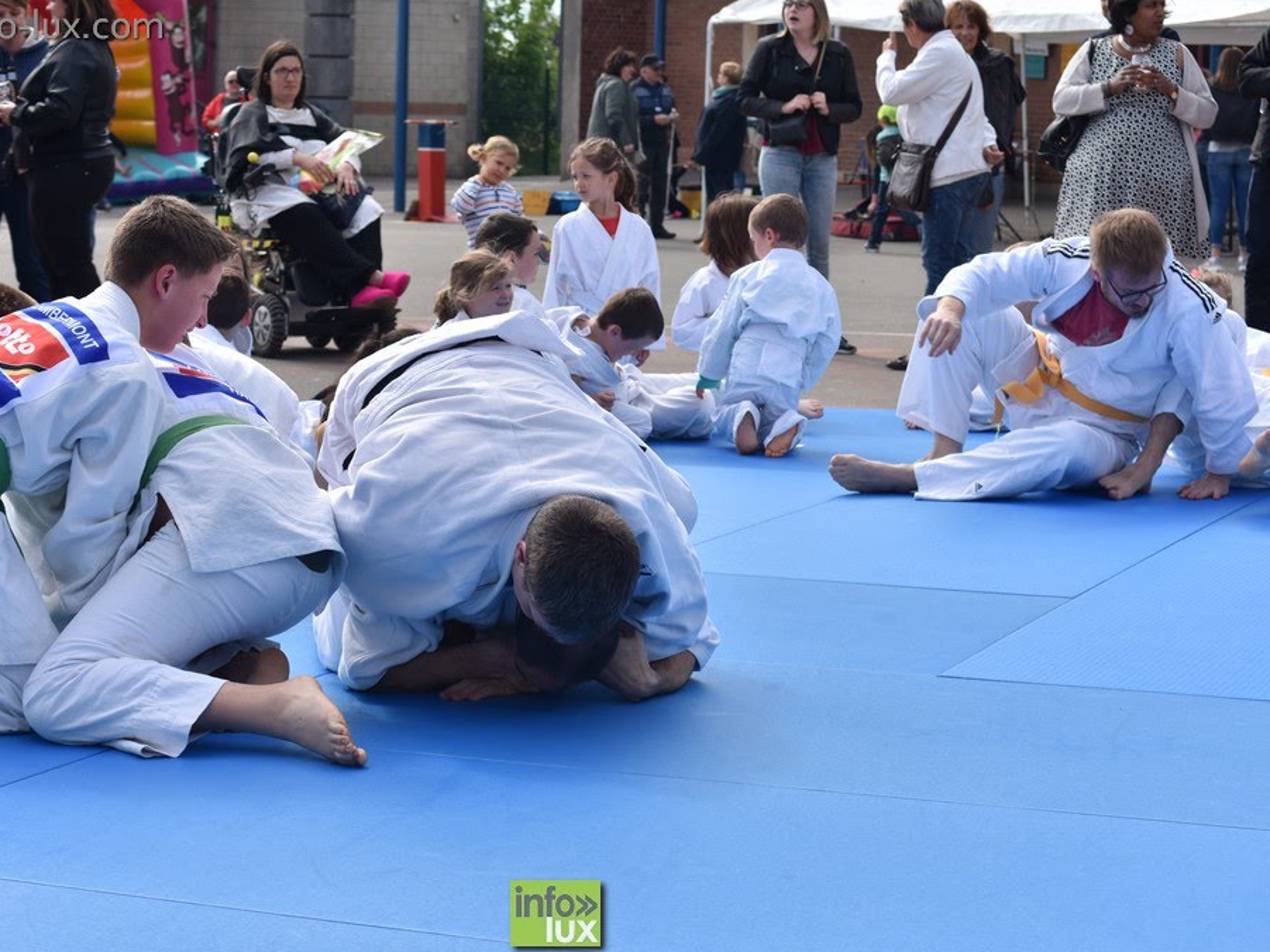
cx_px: 555
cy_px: 476
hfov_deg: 23.8
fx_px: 3007
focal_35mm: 82
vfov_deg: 18.0
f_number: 6.3
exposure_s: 1/500
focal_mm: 50
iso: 100
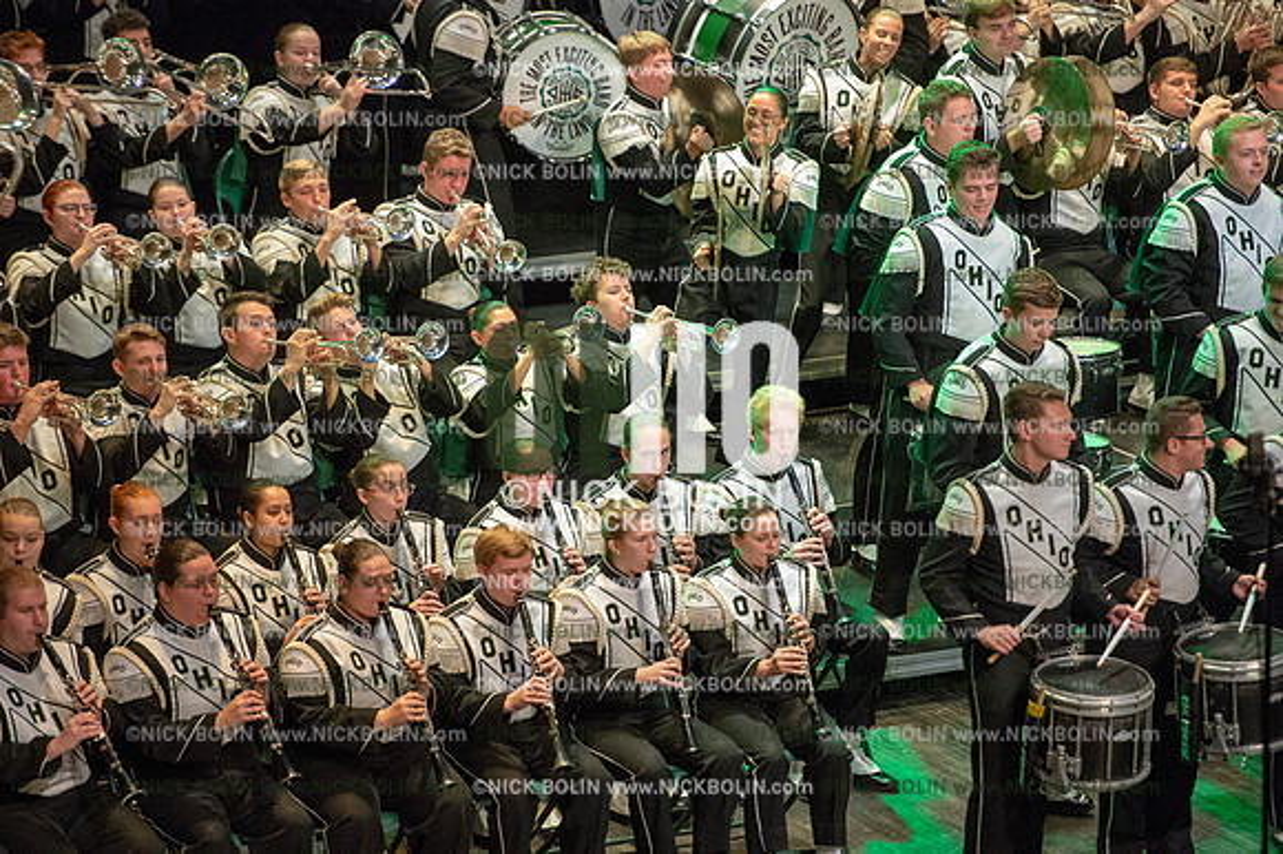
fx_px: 7123
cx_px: 642
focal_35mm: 200
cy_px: 427
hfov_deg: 10.3
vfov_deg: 6.9
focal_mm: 200
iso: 8000
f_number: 2.8
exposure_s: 1/1600
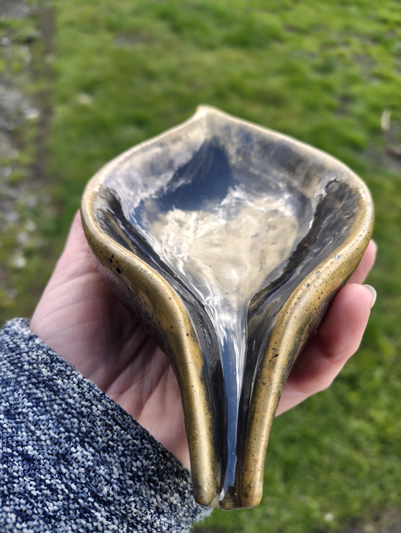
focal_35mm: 24
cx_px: 200
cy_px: 266
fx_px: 370
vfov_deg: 71.5
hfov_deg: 56.9
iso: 50
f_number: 1.88
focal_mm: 5.56
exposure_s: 1/135
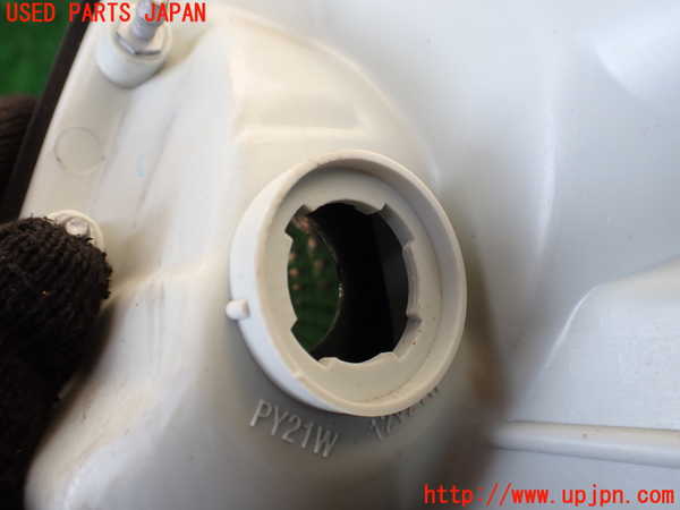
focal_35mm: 30
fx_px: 589
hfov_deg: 60.0
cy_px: 255
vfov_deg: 46.8
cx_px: 340
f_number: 2.3
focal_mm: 5.4
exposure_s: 1/125
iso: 100
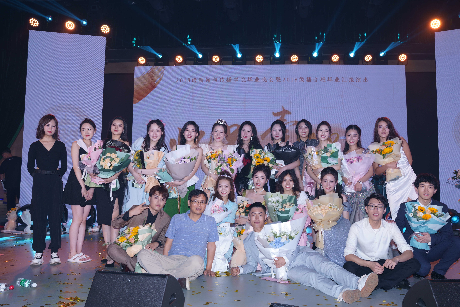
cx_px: 236
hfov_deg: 58.2
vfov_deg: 40.8
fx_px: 413
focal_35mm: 32
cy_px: 150
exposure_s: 1/60
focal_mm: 31.3
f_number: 5.6
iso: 100
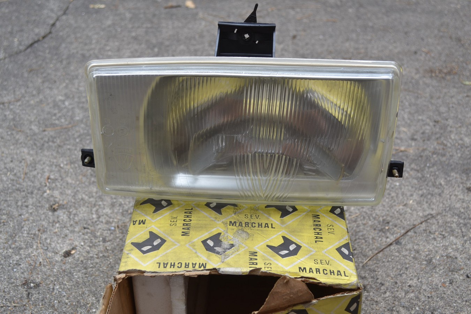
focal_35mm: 48
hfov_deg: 41.1
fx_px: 628
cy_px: 157
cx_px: 236
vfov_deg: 28.1
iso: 100
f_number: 5.6
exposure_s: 1/125
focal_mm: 32
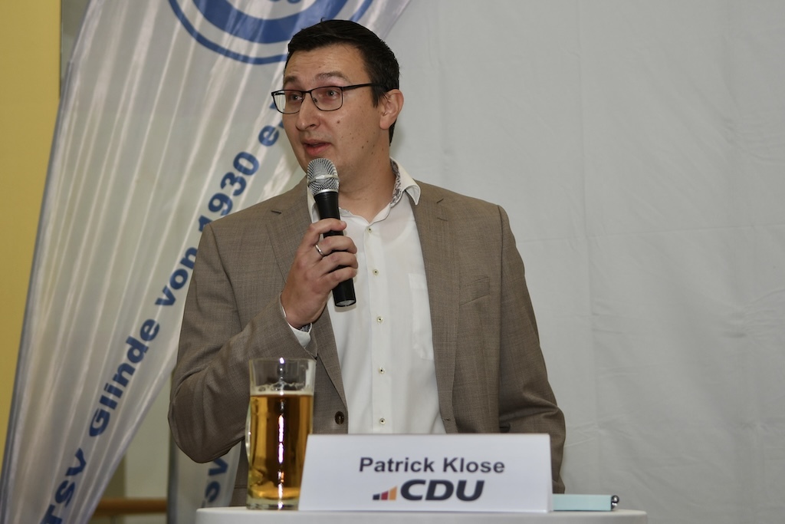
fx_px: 1472
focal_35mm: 68
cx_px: 392
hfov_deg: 29.9
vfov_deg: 20.2
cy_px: 262
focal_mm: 45
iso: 250
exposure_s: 1/100
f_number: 2.8
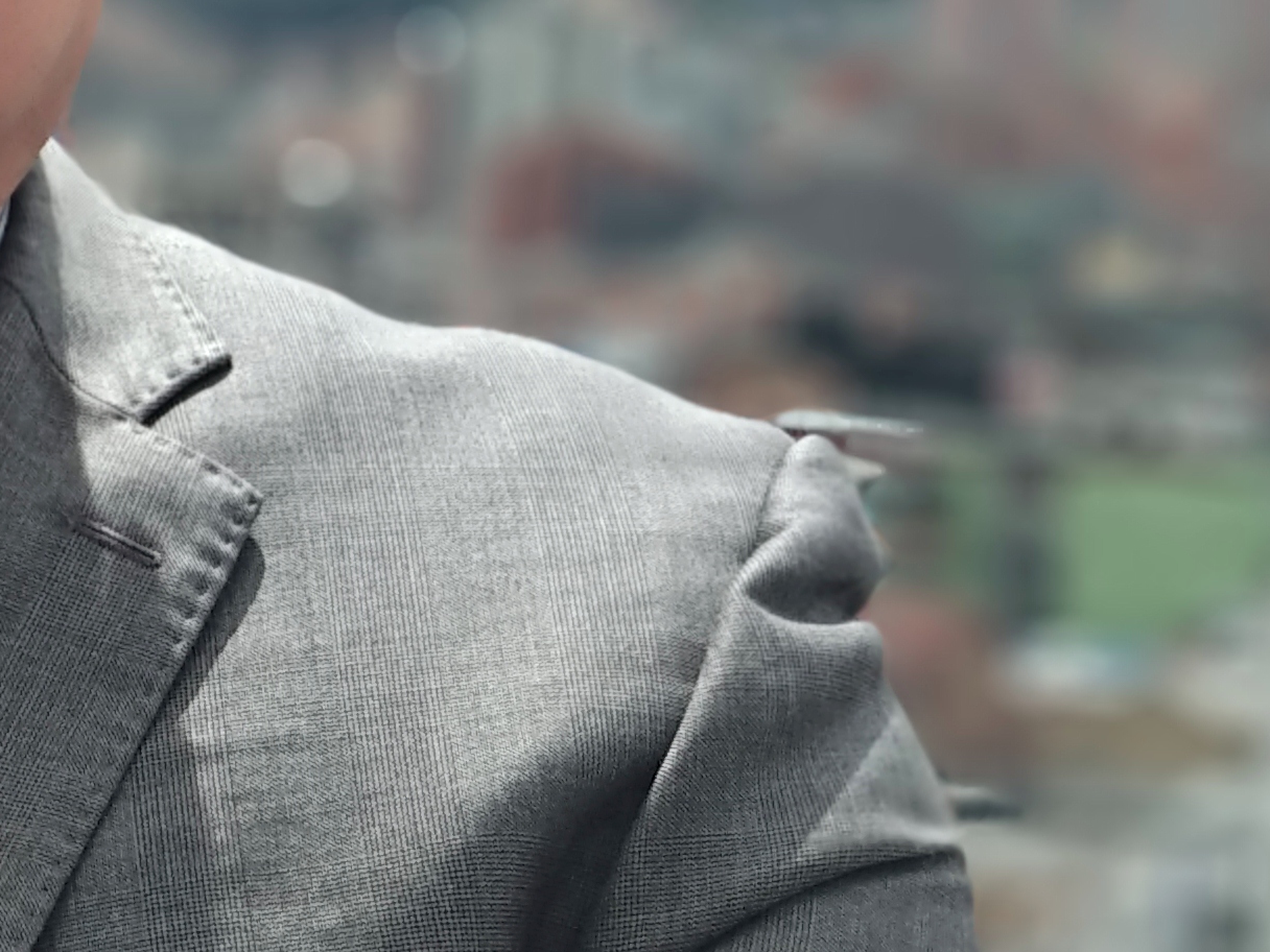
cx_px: -428
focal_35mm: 171
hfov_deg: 11.2
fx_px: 6274
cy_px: 259
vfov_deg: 8.7
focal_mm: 5.99
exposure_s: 1/651
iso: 100
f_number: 2.6
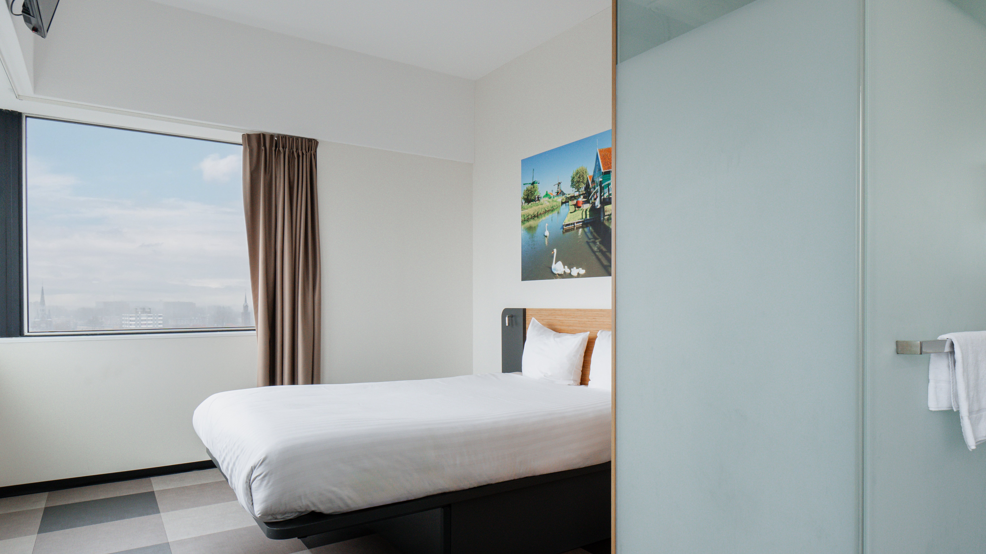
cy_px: 297
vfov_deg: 49.5
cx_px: 569
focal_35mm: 23
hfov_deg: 78.2
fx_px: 601
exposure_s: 1/15
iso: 1000
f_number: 10
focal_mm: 17
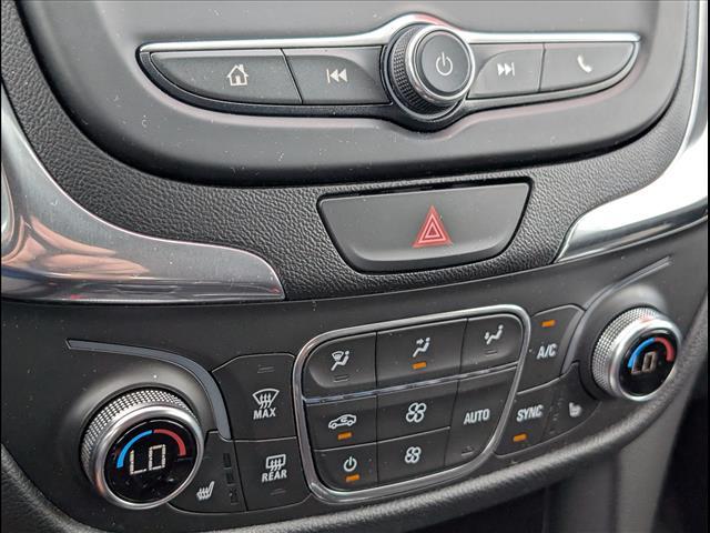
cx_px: 355
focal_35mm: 49
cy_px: 266
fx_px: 1005
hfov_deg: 38.9
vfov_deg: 29.7
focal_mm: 6.9
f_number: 1.68
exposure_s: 1/250
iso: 62
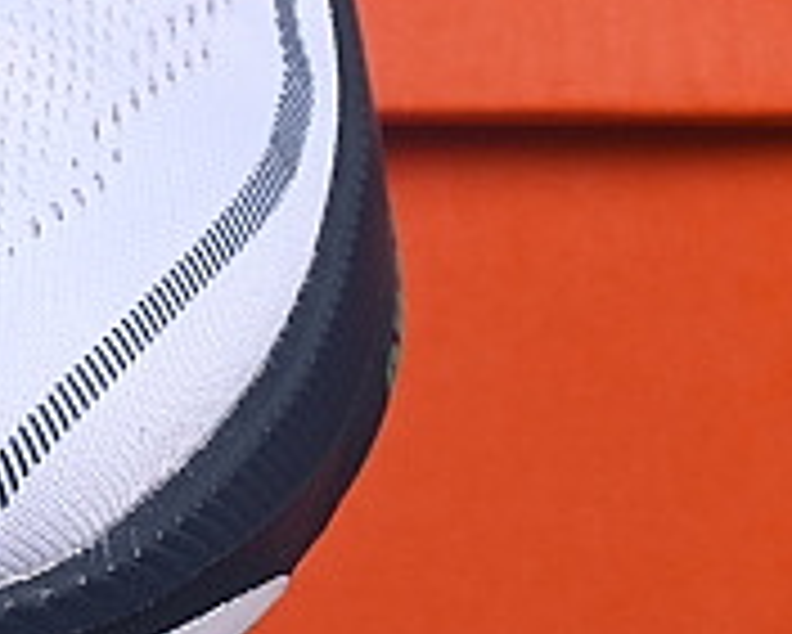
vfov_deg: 3.6
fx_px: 10108
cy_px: -247
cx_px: -864
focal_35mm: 431
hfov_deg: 4.4
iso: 160
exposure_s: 1/80
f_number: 8
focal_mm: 50
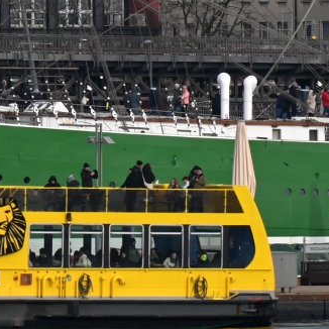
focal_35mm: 321
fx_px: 3452
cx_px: -124
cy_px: 175
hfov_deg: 5.4
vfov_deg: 5.5
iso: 100
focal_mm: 120
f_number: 7.1
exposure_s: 1/400
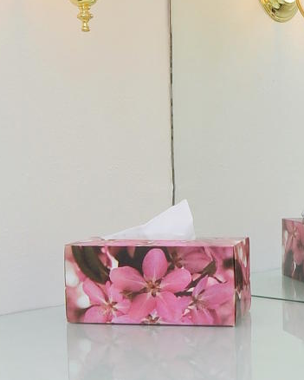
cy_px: 219
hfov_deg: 19.5
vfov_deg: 24.7
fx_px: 865
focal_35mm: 77
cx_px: 279
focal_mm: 18
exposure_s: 1/40
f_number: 14
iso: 500
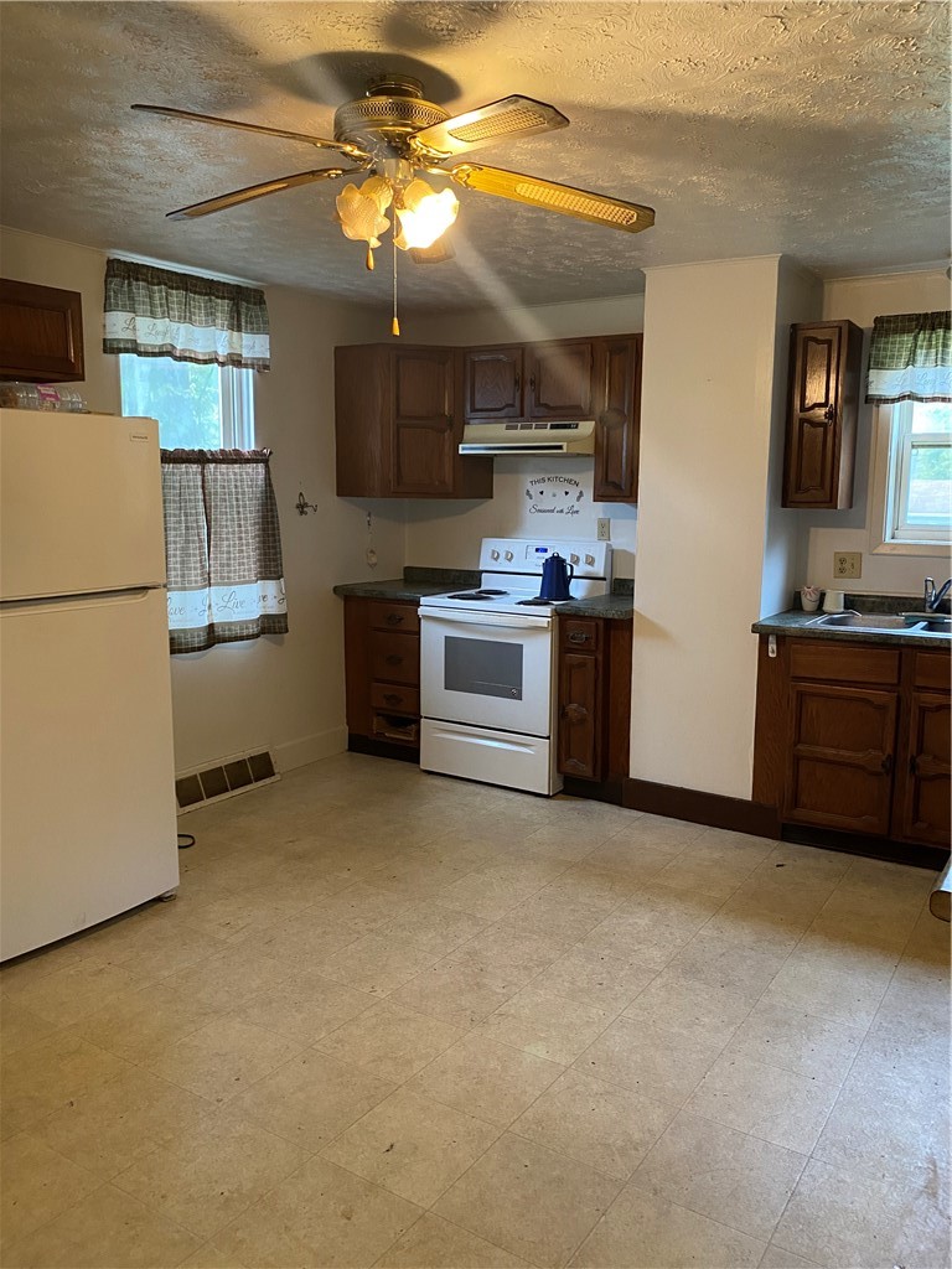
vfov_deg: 67.3
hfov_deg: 53.1
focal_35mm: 26
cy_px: 634
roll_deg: -0.8
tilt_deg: -7.7
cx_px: 476
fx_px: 953
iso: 320
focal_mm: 4.25
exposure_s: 1/60
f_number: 1.8
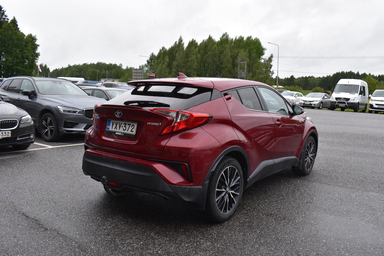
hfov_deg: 59.5
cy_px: 128
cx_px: 192
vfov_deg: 41.7
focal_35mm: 32
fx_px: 336
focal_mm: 21
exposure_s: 1/180
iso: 400
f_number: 9.5
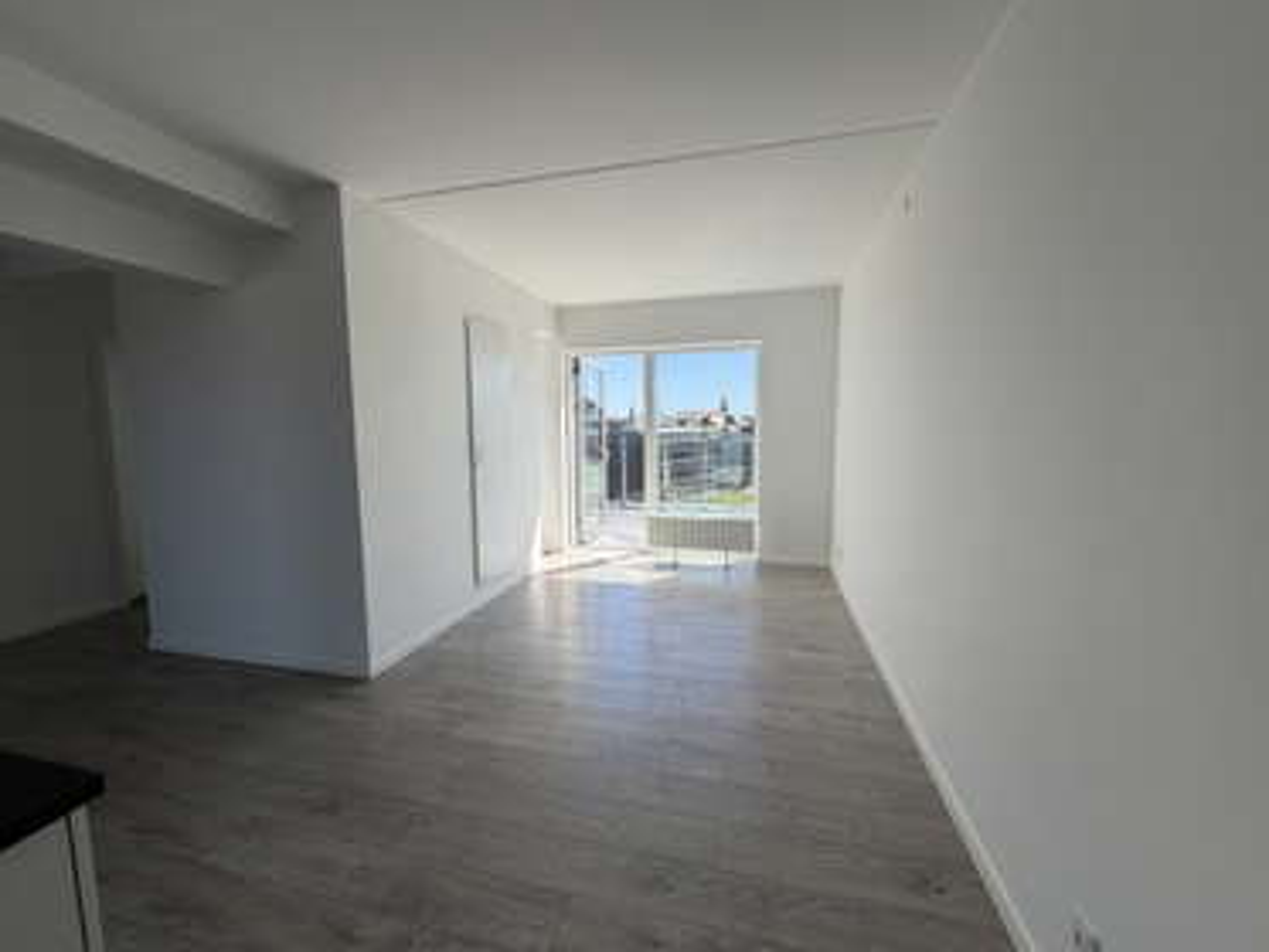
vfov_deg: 85.7
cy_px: 476
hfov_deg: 102.0
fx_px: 513
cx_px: 634
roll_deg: +0.6
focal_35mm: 14
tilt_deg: -6.1
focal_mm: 2.22
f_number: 2.2
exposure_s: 1/502
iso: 50
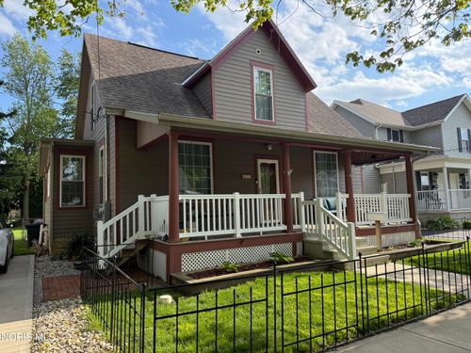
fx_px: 327
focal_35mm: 24
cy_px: 176
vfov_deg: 56.8
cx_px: 236
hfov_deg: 71.6
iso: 100
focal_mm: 6.76
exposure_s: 1/1901
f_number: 1.78
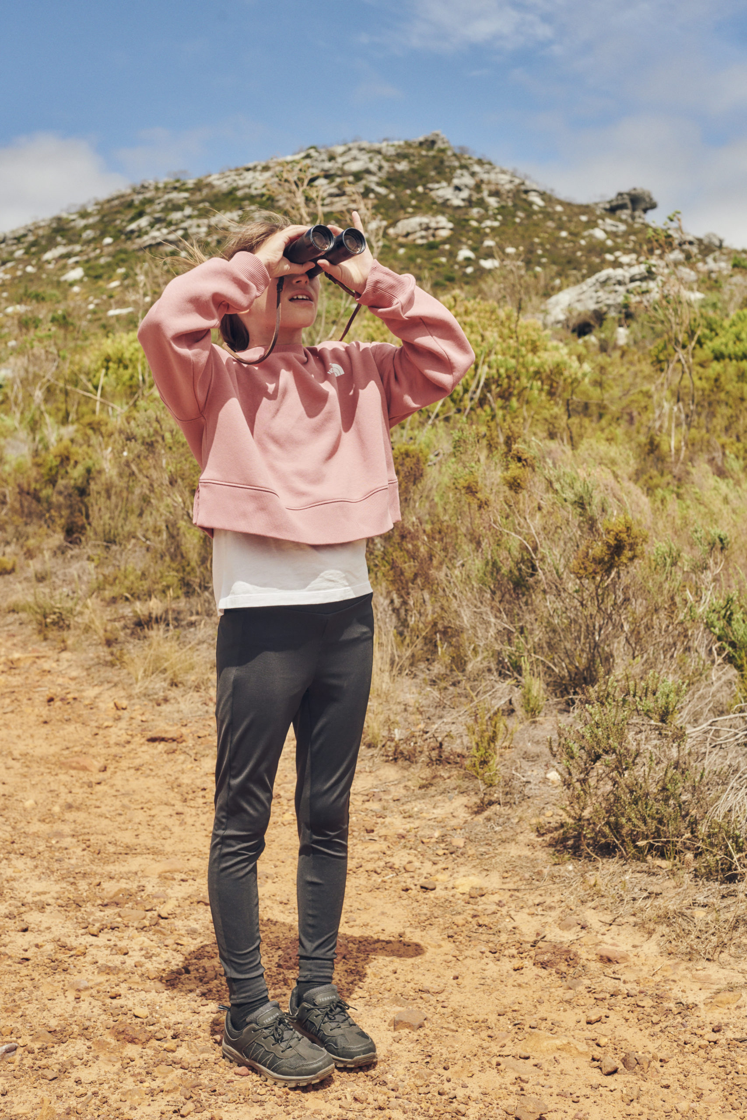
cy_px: 560
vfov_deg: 39.6
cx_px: 374
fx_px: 1556
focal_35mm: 50
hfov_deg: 27.0
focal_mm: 50
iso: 500
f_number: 7.1
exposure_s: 1/2500
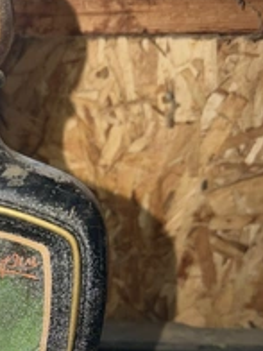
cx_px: 11
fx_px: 496
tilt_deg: -25.0
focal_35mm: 49
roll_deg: +0.0
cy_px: 288
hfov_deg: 28.2
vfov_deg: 37.3
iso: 80
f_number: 1.78
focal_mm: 6.76
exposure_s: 1/22
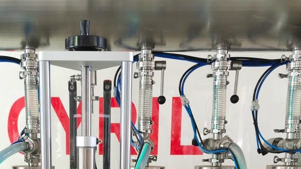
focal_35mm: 54
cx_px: 99
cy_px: 224
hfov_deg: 38.1
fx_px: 431
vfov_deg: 20.2
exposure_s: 1/38.3
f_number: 1.88
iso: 800
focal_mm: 5.56
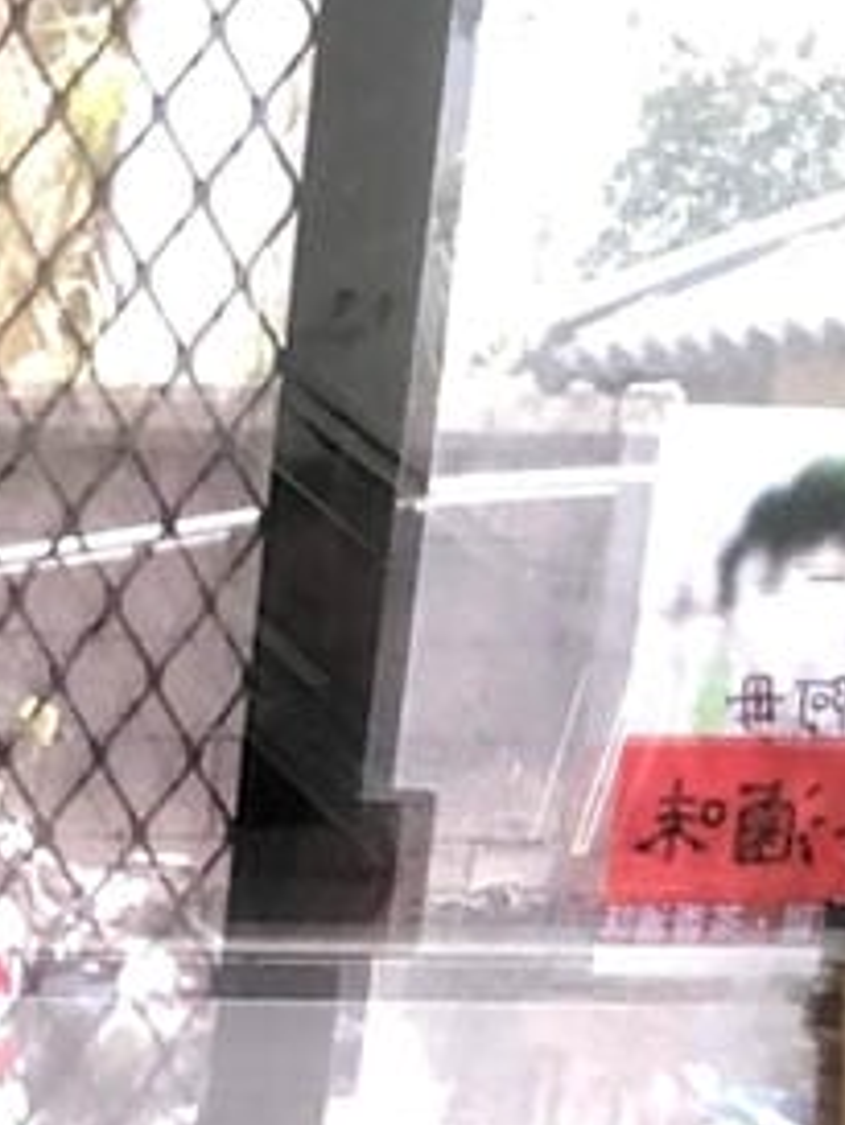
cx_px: -857
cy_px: 3251
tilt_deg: -27.8
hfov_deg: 8.6
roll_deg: -2.2
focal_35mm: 164
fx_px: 5334
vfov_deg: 9.6
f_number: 1.8
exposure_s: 1/30
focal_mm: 3.99
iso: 25
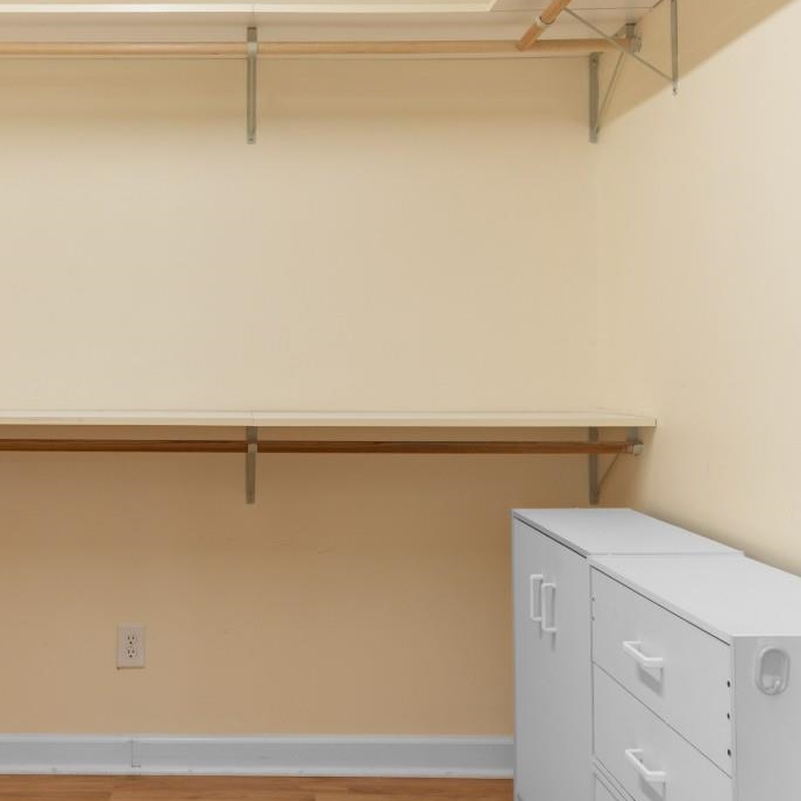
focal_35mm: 38
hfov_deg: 42.7
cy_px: 346
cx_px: 218
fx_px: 995
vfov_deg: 43.8
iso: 100
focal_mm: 13
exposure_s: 1/13
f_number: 4.8
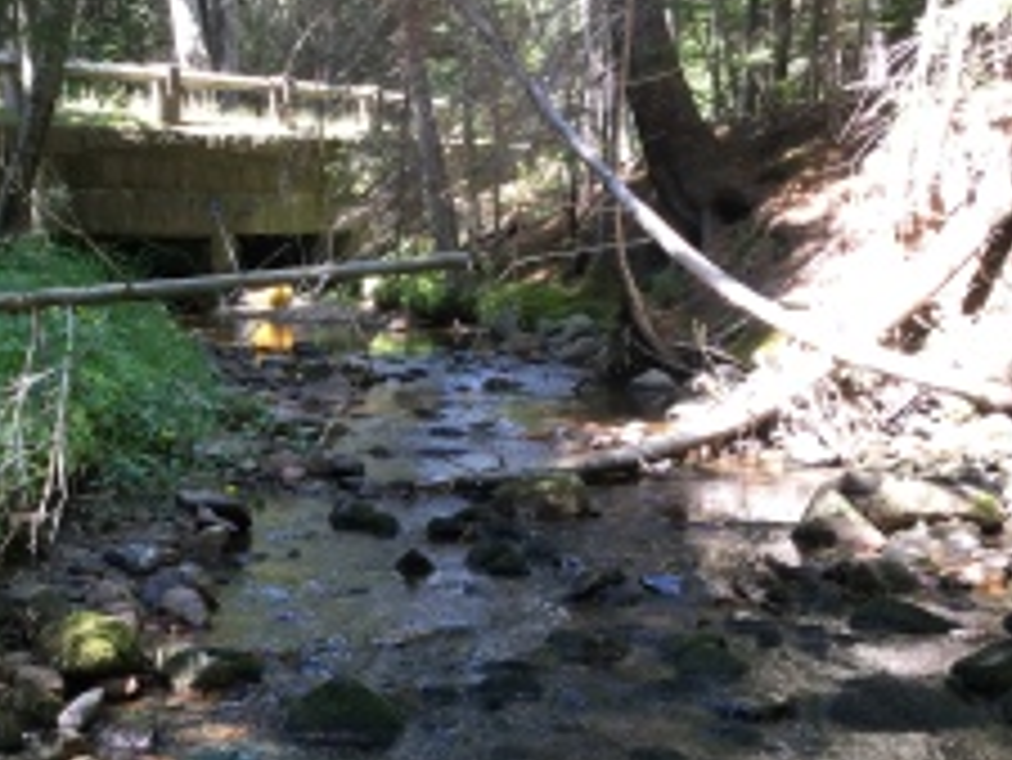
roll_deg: -1.2
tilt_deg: -13.1
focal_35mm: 55
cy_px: 585
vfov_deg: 26.2
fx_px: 1609
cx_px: 373
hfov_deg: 34.7
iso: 25
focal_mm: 3.3
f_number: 2.4
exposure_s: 1/40
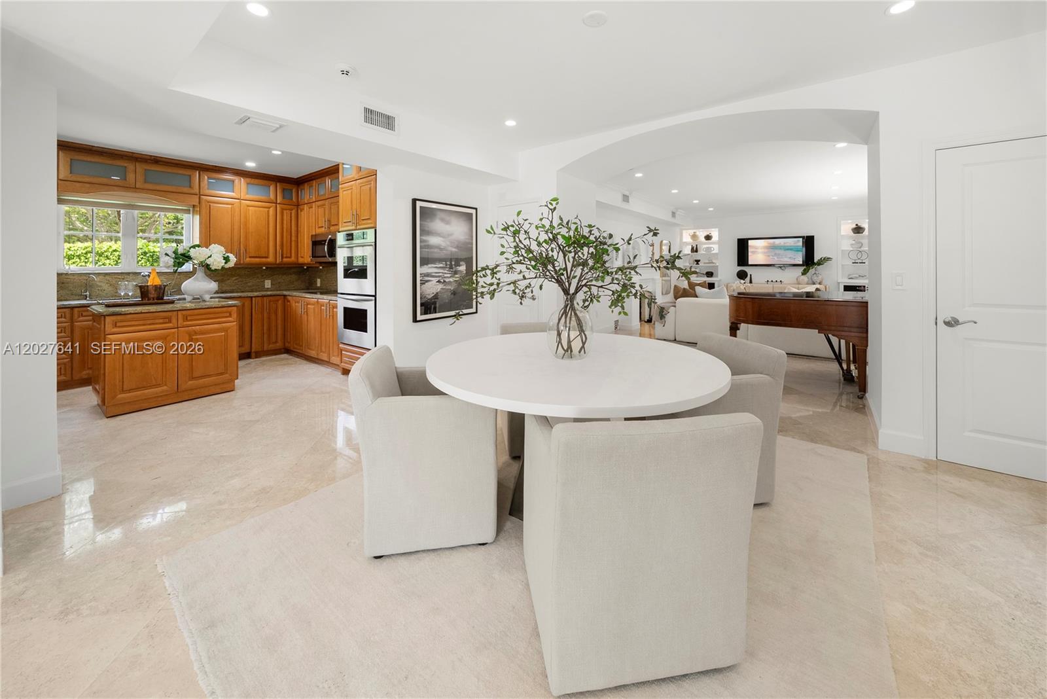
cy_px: 350
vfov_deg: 90.1
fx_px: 349
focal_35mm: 12
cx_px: 524
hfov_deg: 112.6
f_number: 8
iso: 400
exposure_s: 1/25
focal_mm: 12
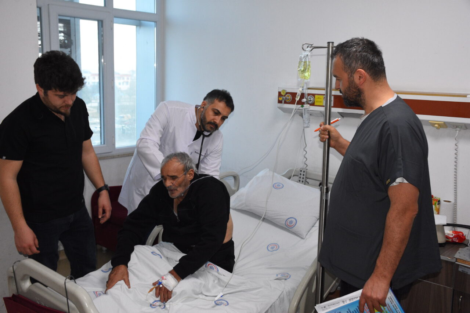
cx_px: 235
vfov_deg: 38.4
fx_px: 450
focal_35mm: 34
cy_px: 156
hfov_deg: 55.1
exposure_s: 1/125
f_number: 5.6
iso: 1600
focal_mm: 23
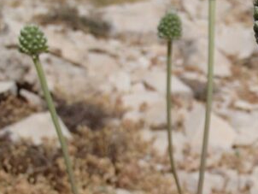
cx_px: 267
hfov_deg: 20.1
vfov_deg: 15.7
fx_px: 701
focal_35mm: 94
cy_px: 145
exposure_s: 1/250
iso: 100
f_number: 13
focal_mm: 6.64
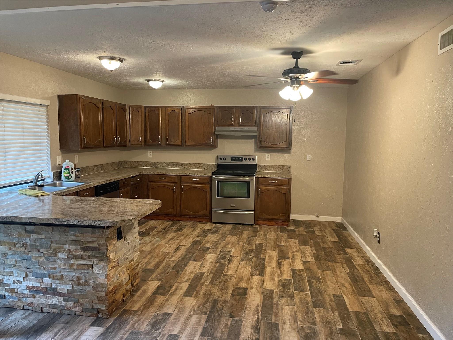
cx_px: 226
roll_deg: +0.0
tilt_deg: -5.0
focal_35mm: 26
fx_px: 340
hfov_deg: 67.3
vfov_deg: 53.1
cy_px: 170
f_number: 1.6
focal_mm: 4.2
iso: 125
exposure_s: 1/60
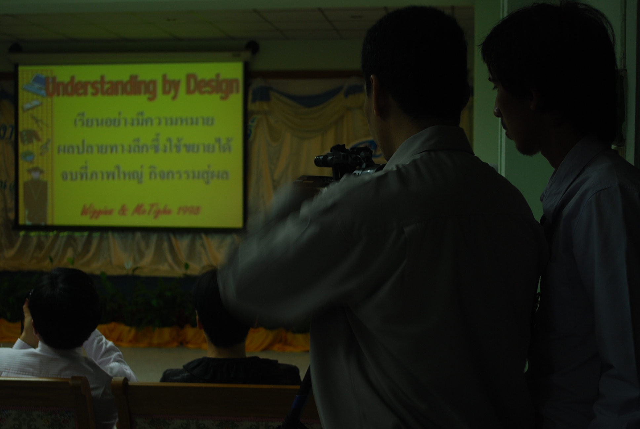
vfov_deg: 25.1
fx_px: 961
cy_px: 214
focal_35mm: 54
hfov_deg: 36.8
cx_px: 320
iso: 200
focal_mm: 36
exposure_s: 1/13
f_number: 5.3
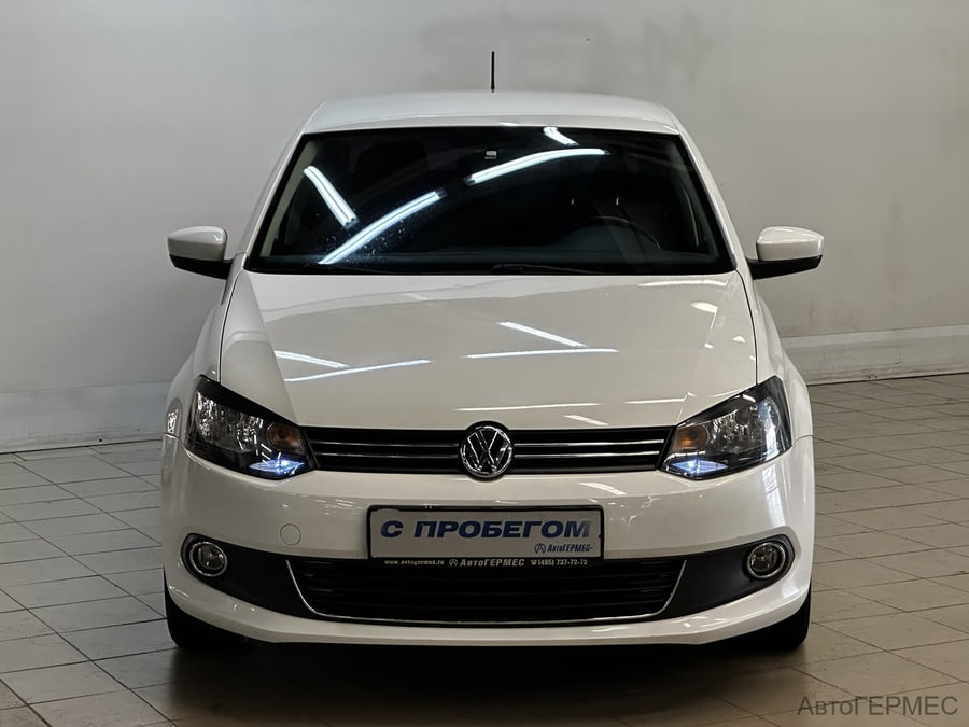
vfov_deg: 19.1
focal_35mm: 77
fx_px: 2155
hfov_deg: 25.3
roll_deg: +0.2
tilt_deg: -6.5
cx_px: 484
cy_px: 364
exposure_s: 1/100
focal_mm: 9
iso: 250
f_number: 2.8
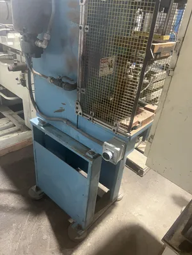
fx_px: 192
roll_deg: -5.5
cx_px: 96
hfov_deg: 53.1
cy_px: 128
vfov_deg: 67.3
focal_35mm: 26
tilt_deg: -30.8
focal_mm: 5.7
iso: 320
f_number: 1.5
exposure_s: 1/60
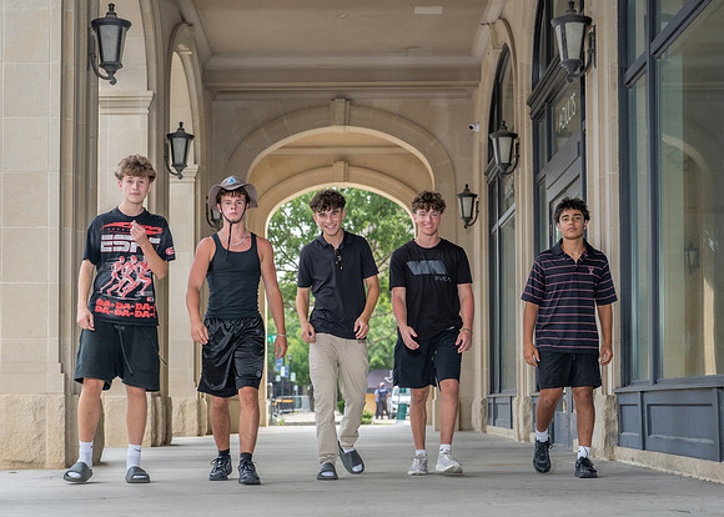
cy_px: 337
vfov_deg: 20.5
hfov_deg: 28.4
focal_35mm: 69
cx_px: 311
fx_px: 1427
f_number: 3.2
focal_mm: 50
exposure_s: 1/400
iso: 250
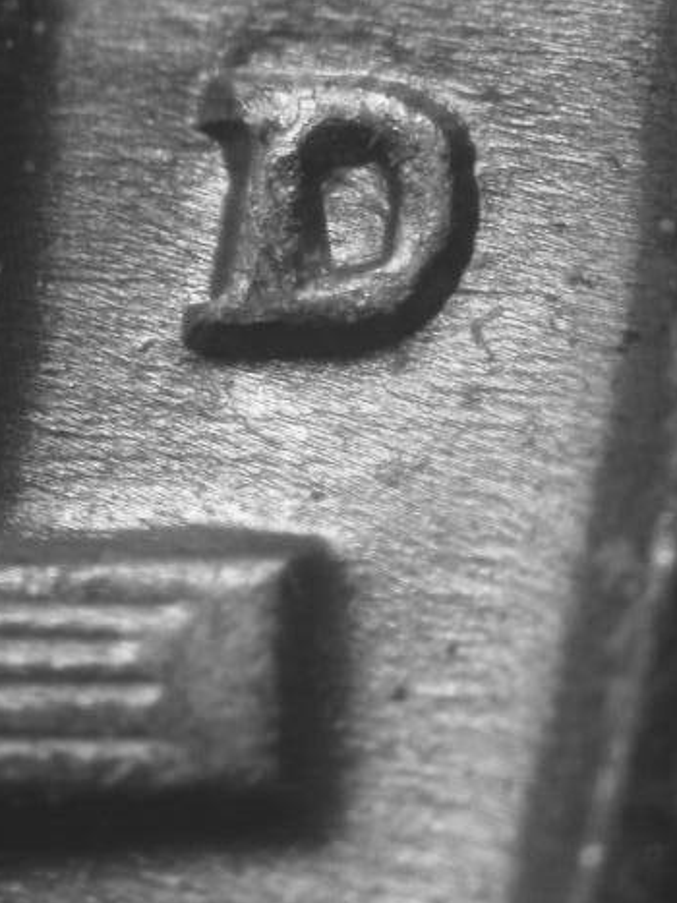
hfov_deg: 7.0
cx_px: 267
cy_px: 300
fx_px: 5505
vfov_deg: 9.4
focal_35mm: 211
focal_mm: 32
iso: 100
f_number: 5.1
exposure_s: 1/7
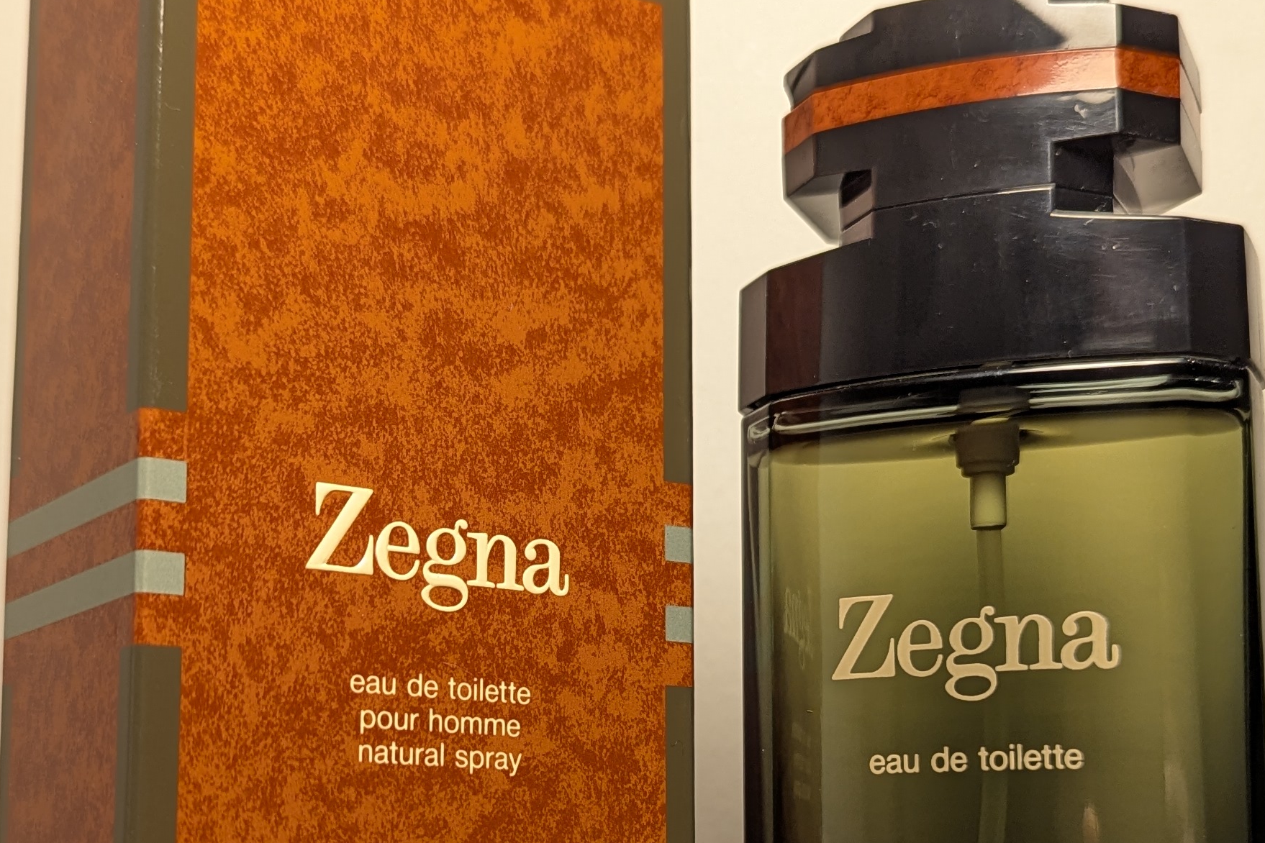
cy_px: 641
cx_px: 641
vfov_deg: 23.1
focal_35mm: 58
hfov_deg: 34.5
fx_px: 2038
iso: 141
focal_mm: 6.81
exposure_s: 1/90
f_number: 1.85
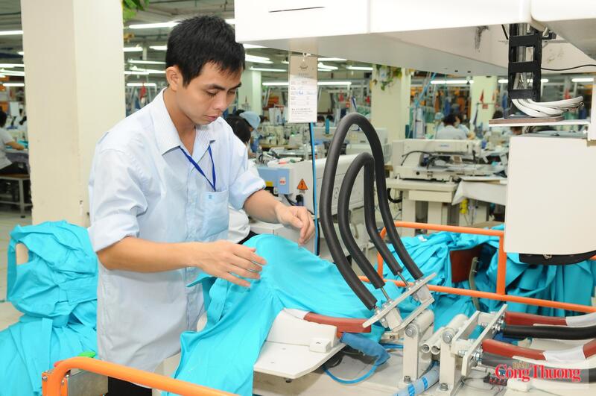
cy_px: 198
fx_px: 645
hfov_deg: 49.6
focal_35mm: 39
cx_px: 298
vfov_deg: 34.1
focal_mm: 26
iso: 800
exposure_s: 1/80
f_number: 5.6
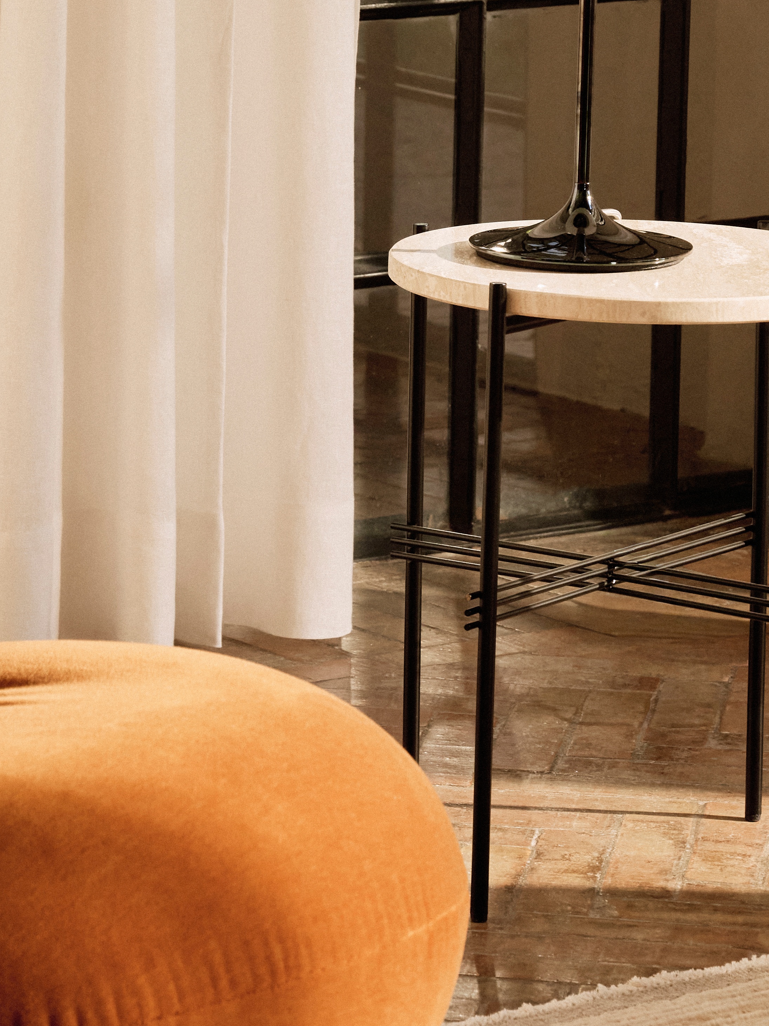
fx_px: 6026
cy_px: 56
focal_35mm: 203
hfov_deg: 7.3
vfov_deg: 9.7
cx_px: 64
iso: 640
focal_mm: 65.8
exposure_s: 1/125
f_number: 6.3
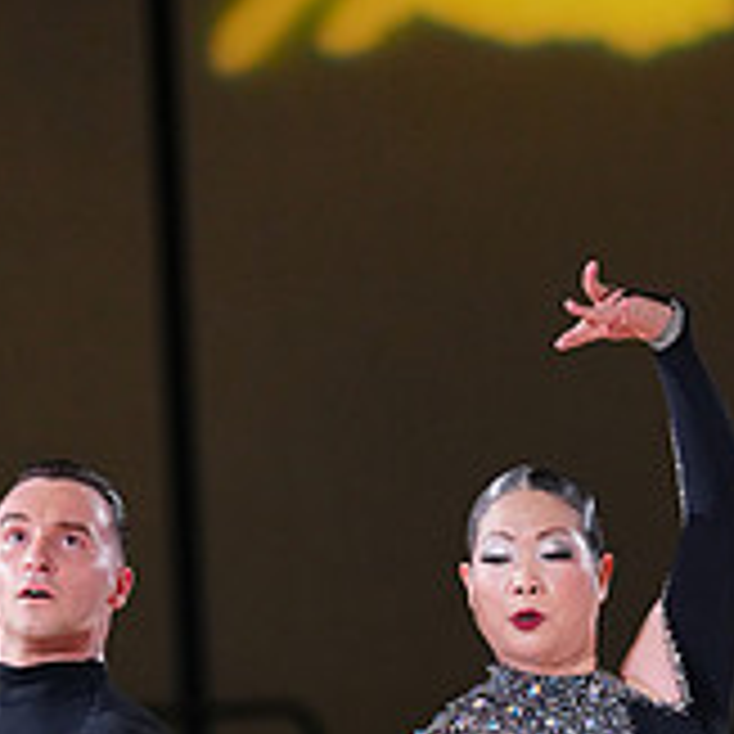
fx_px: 12091
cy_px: 1148
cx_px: 403
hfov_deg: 3.5
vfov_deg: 3.5
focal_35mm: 504
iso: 2000
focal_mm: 167
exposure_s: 1/400
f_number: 2.8
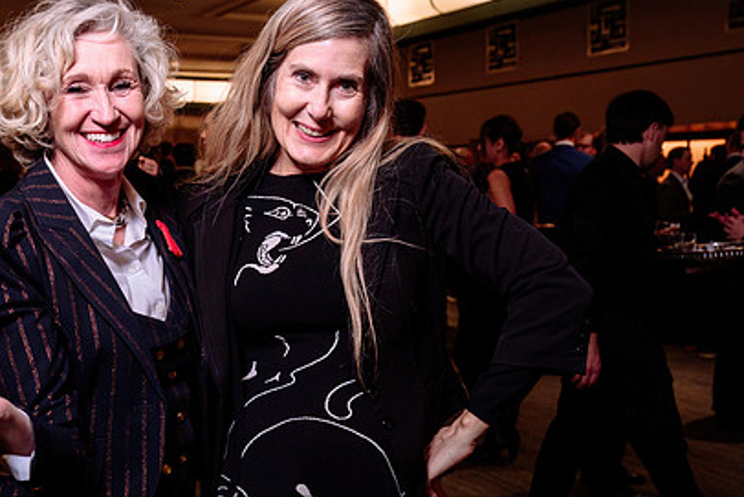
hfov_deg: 39.6
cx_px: 224
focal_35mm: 49
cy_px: 248
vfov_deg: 27.5
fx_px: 1013
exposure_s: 1/80
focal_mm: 29.5
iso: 1600
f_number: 4
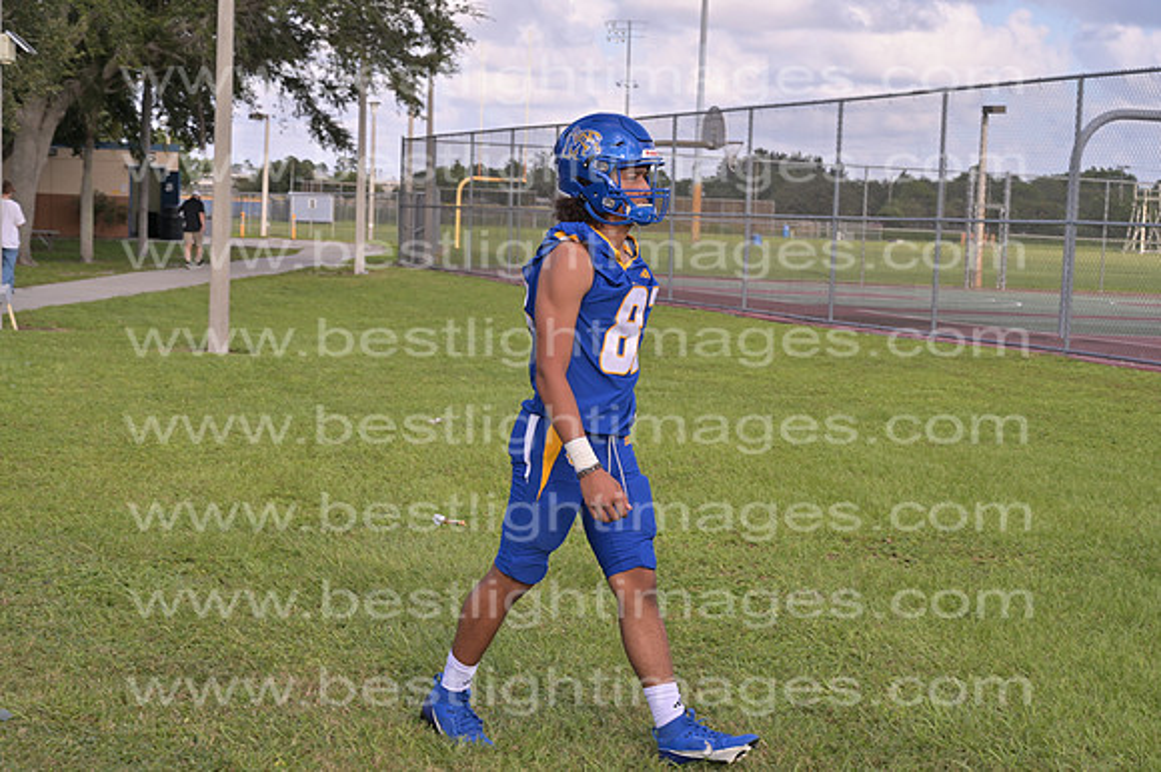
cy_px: 386
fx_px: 2031
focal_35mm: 63
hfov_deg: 31.9
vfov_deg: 21.5
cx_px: 580
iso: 125
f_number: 8
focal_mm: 63
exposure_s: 1/250
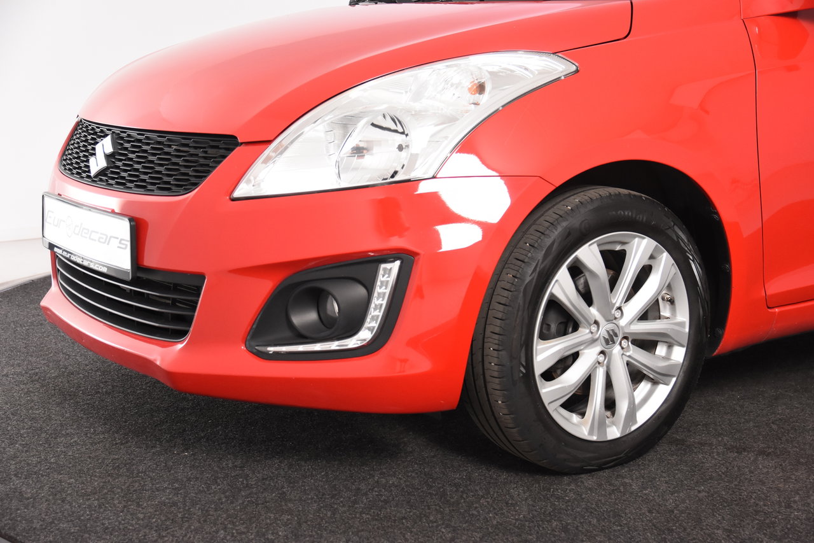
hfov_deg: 35.1
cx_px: 407
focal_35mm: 57
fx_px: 1289
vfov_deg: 23.8
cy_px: 272
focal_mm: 38
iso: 1600
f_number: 4.5
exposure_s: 1/80
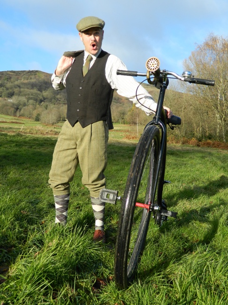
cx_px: 114
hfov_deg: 40.7
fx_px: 307
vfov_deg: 52.6
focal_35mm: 35
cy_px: 152
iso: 80
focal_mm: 6.2
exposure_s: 1/400
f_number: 3.3
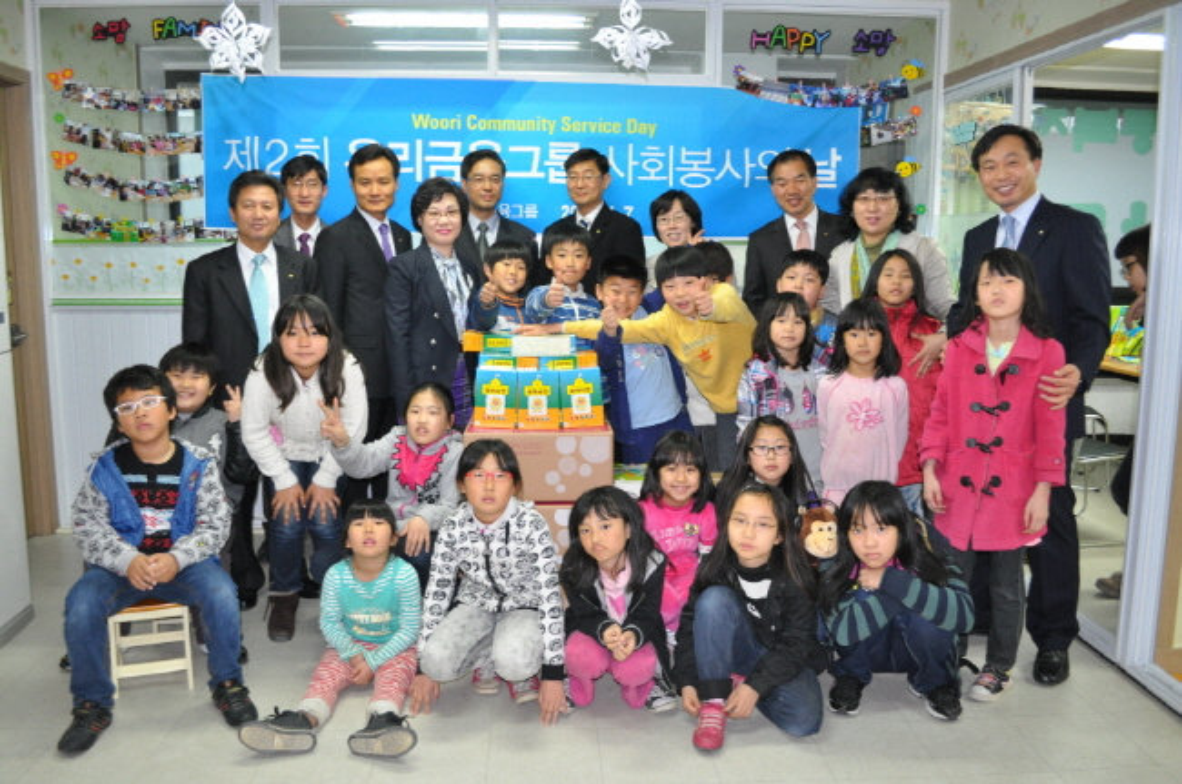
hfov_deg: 62.0
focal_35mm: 30
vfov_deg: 43.5
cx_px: 591
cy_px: 392
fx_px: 983
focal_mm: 20
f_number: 3.8
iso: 800
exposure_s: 1/60
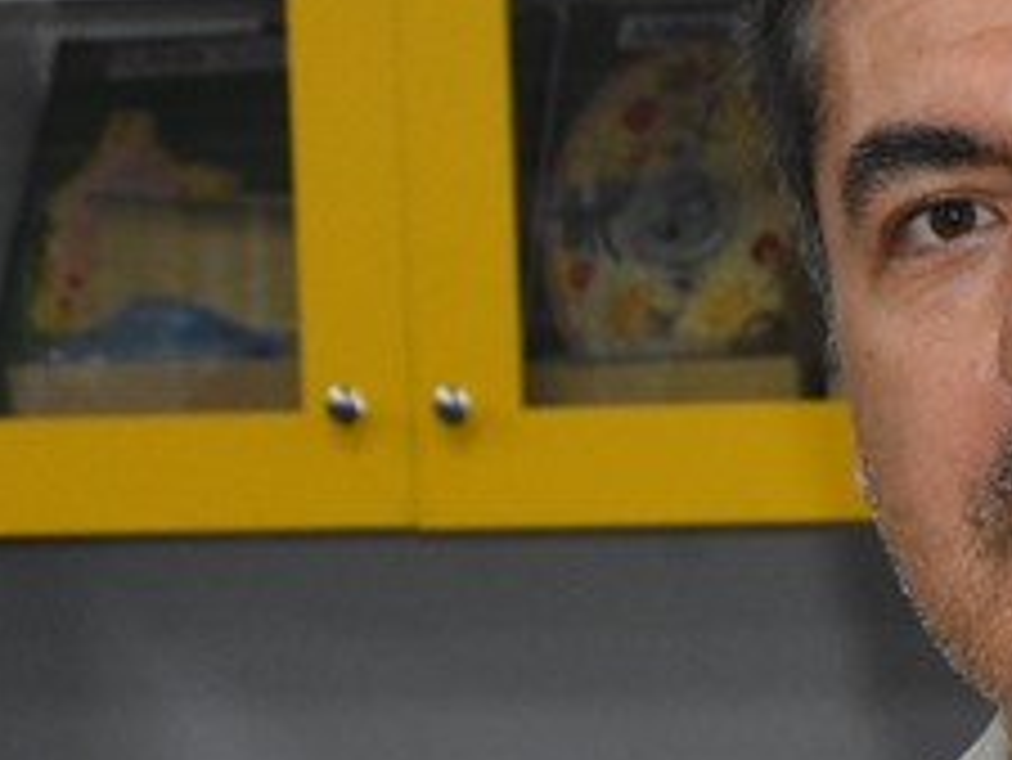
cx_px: 1169
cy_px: 645
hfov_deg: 9.1
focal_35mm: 215
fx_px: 6289
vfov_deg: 6.9
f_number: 9
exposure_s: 1/250
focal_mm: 42
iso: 4000
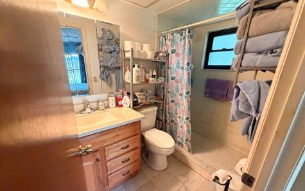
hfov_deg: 101.5
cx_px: 152
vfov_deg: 74.6
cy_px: 105
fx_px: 125
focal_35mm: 15
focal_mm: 2.22
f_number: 2.2
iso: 800
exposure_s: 1/60
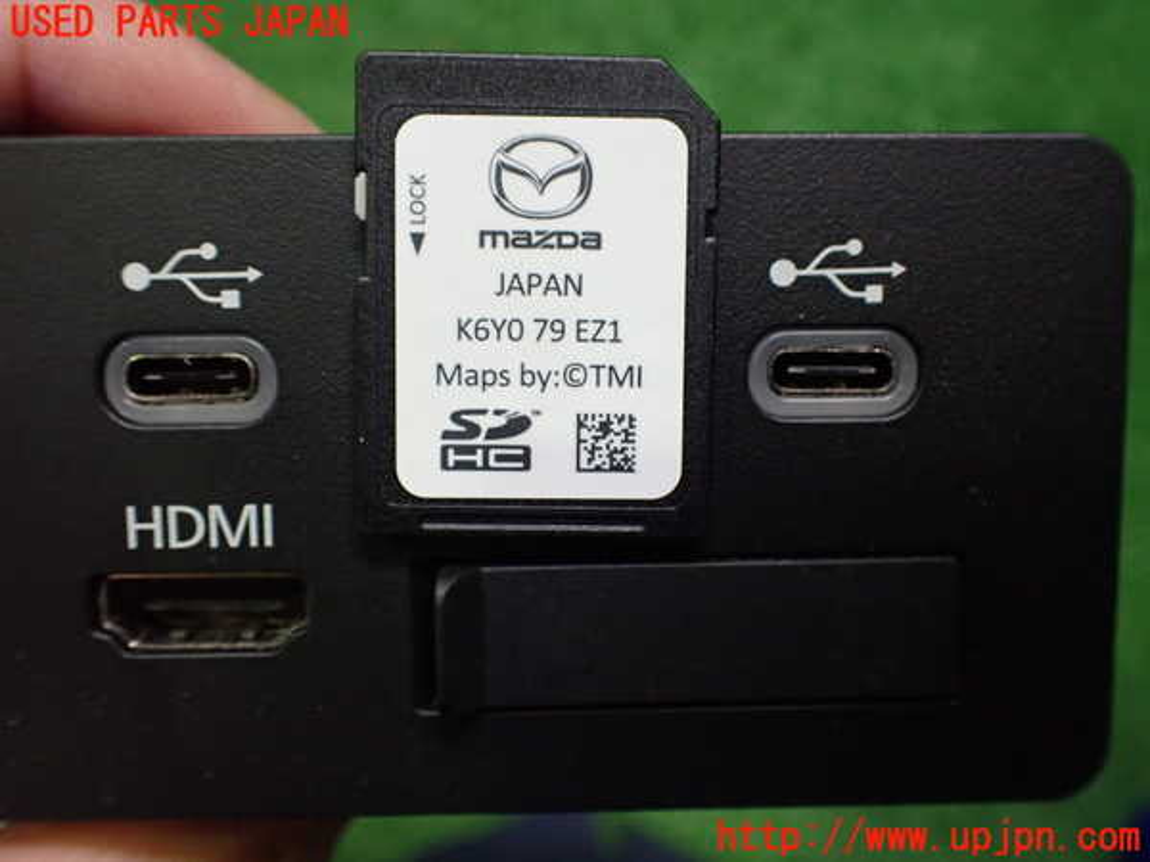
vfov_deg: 46.8
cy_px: 431
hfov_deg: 60.0
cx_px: 575
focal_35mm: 30
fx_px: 997
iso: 800
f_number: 2.3
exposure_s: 1/100
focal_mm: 5.4
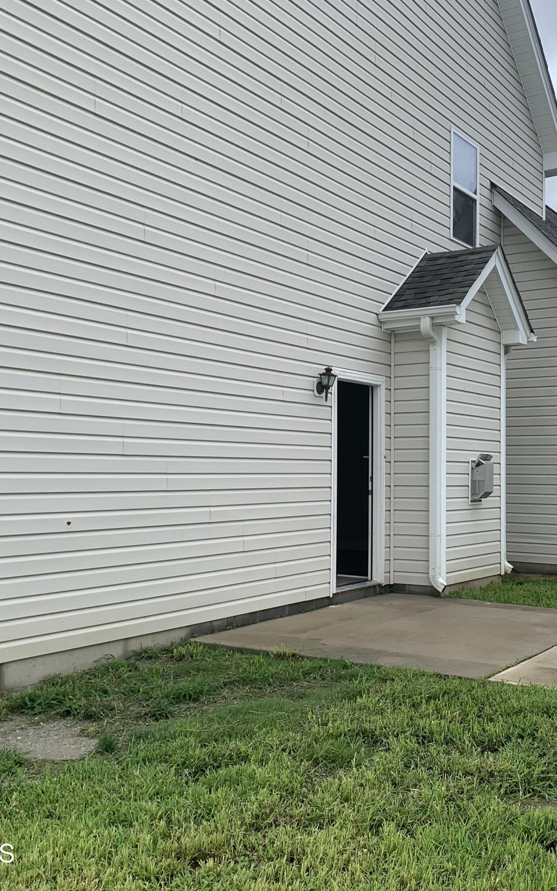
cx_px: 421
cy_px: 446
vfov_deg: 52.7
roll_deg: +1.3
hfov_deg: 33.7
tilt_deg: +0.9
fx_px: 899
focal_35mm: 37
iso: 25
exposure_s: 1/1748
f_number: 1.8
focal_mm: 4.25
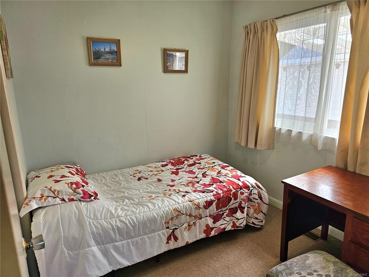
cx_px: 184
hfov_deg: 73.9
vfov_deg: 58.9
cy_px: 138
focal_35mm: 23
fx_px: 245
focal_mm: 6.3
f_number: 1.7
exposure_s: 1/120
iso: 64
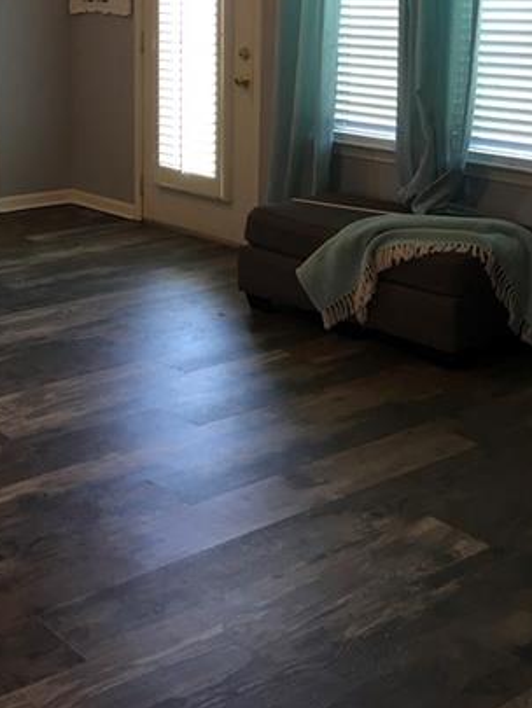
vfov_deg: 33.1
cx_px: 128
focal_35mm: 55
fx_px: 1126
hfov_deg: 26.2
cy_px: 70
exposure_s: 1/30
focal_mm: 4.15
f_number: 2.2
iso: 50
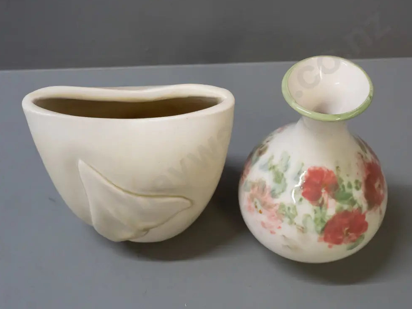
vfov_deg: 29.1
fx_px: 595
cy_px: 149
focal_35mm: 50
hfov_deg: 38.2
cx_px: 212
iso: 3200
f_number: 5.6
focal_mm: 24
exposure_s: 1/250
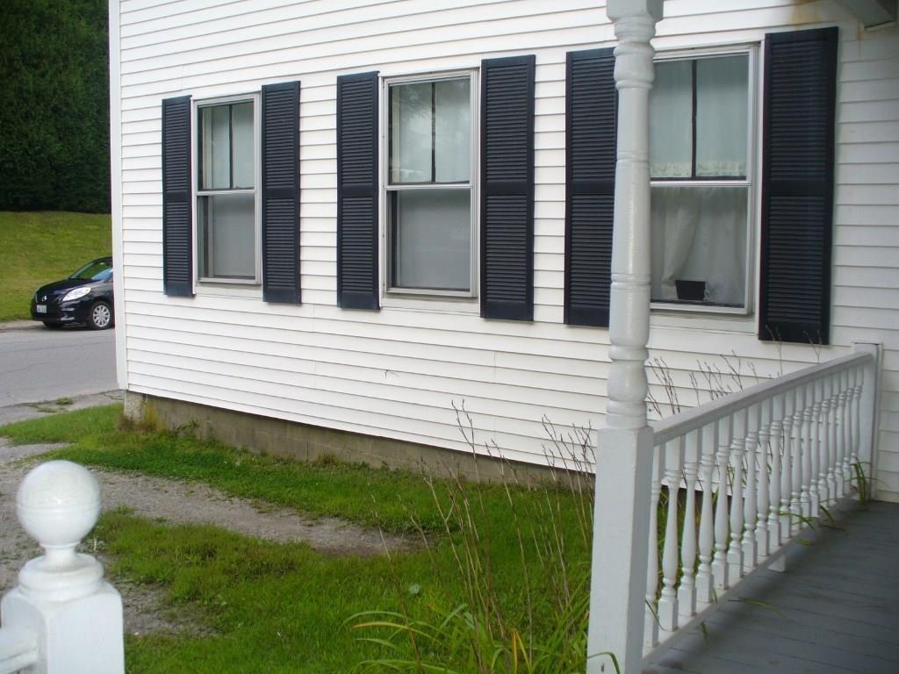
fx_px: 961
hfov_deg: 50.1
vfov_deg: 38.7
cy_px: 337
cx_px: 450
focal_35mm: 37
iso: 80
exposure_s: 1/250
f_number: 2.8
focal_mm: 6.1
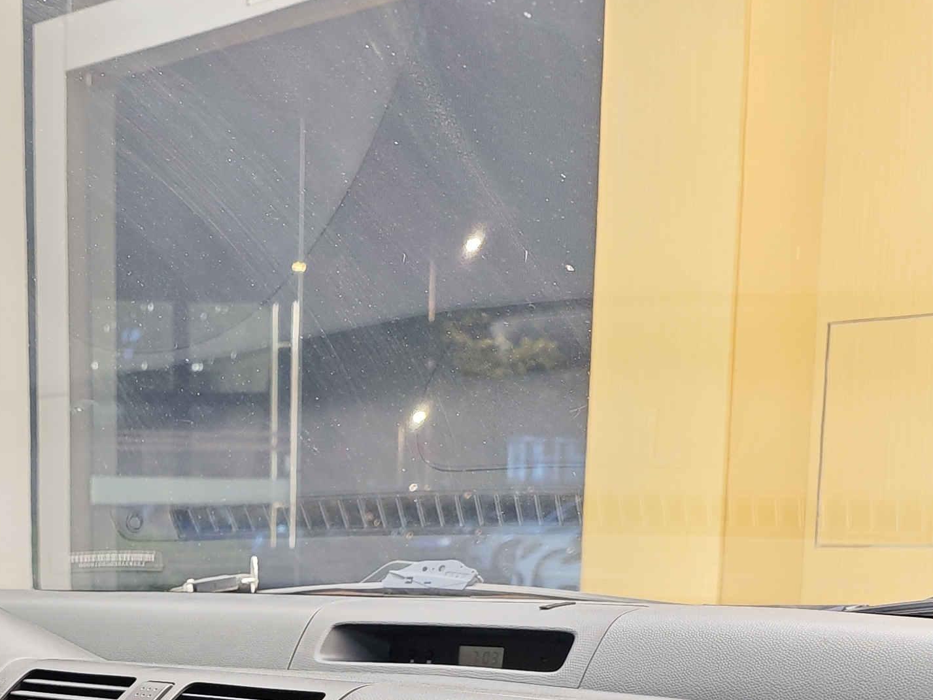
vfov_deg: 20.4
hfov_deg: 28.0
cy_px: 903
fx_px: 1779
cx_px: 53
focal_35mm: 66
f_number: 1.9
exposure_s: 1/126
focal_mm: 8.7
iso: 640
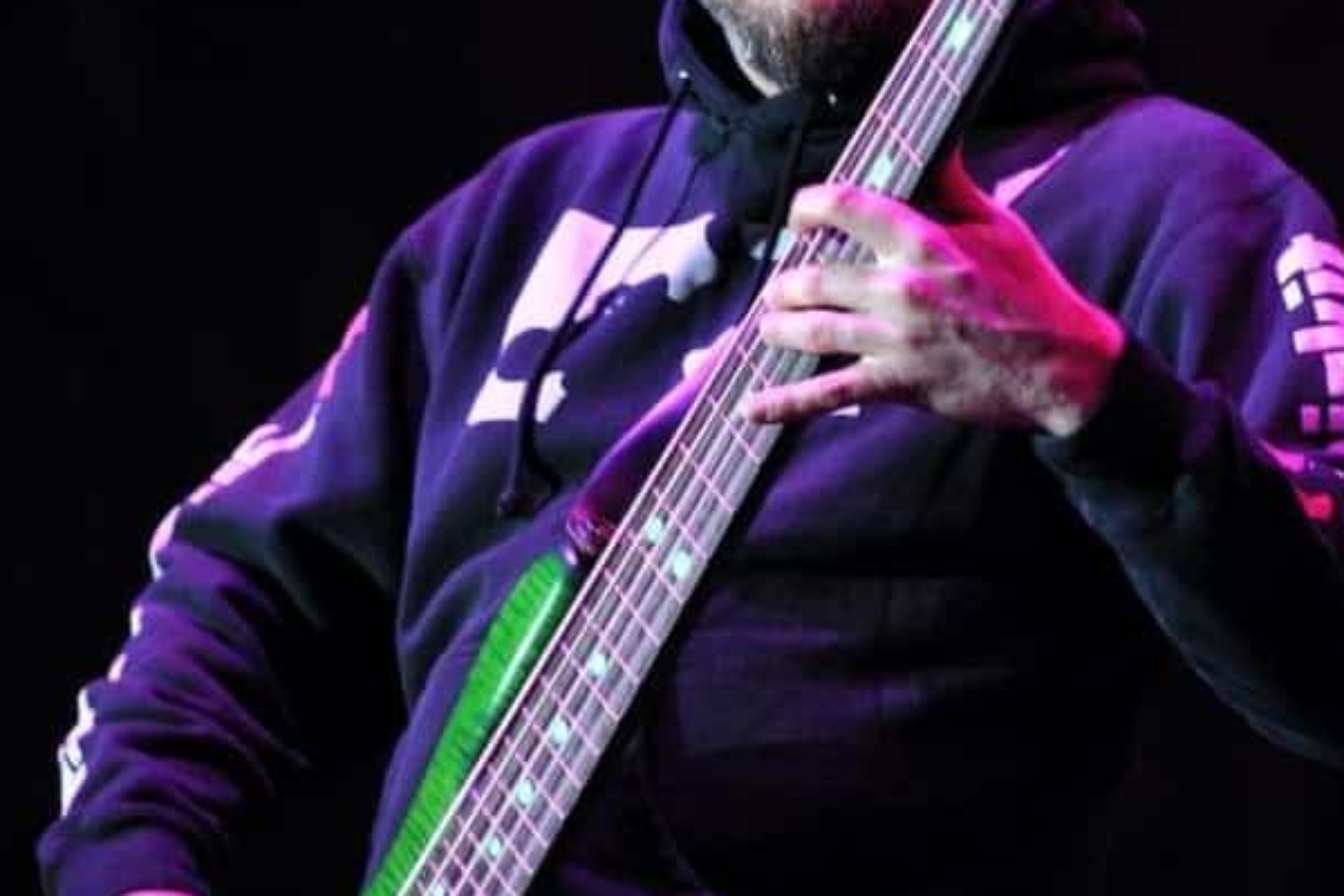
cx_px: 762
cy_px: 473
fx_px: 19146
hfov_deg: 4.0
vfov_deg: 2.7
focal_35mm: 513
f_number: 2.8
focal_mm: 195
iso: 640
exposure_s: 1/160
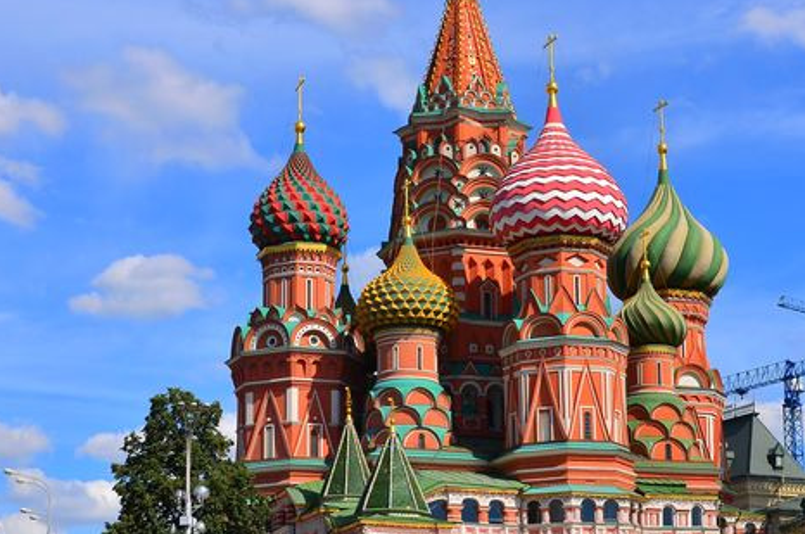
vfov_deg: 16.6
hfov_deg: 24.8
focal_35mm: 82
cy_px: 303
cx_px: 449
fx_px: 1830
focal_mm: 30
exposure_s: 1/500
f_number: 8
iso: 100
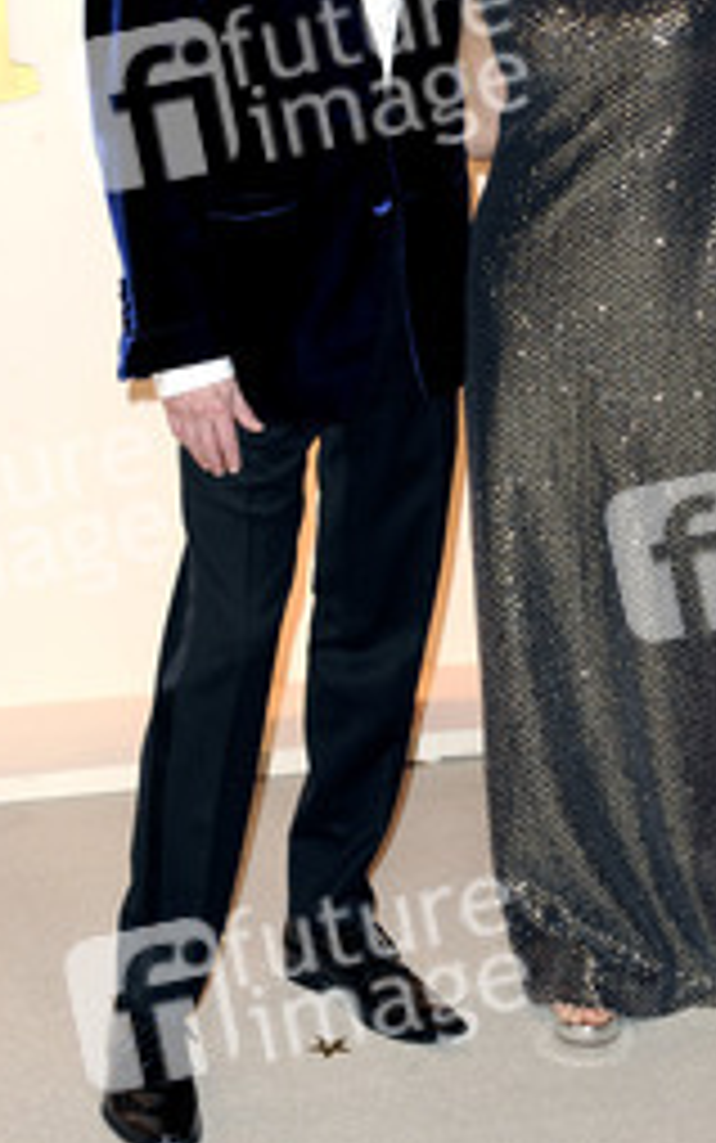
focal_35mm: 93
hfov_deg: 14.1
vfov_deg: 22.1
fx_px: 2900
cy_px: 310
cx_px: 430
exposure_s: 1/200
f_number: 6.3
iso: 1600
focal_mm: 58
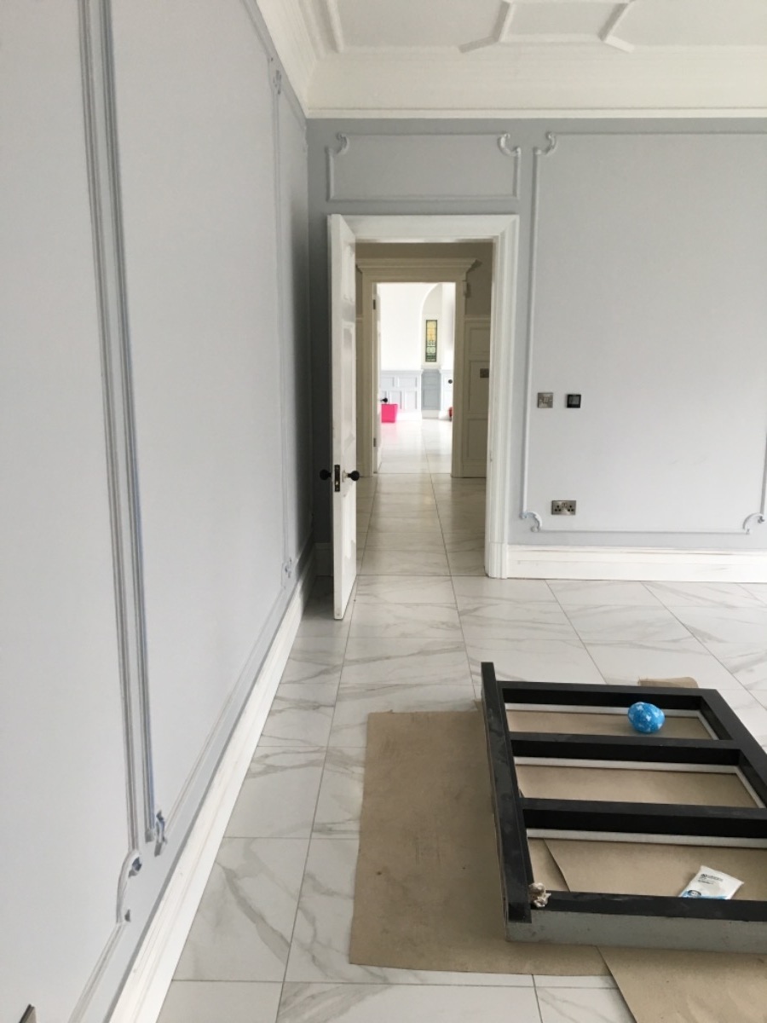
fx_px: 857
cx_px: 384
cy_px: 512
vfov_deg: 61.7
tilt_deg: -10.2
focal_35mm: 29
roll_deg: -0.2
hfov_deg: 48.2
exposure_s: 1/33
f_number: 2.2
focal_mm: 4.15
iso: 50
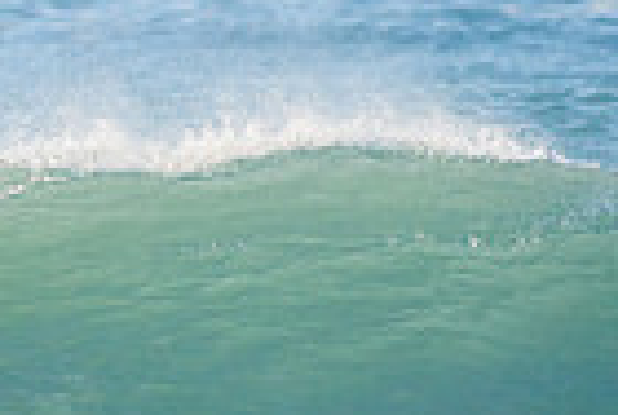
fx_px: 35524
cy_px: 382
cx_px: -556
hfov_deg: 1.0
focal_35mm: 2065
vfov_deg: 0.7
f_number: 5.6
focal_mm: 500
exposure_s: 1/1600
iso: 280
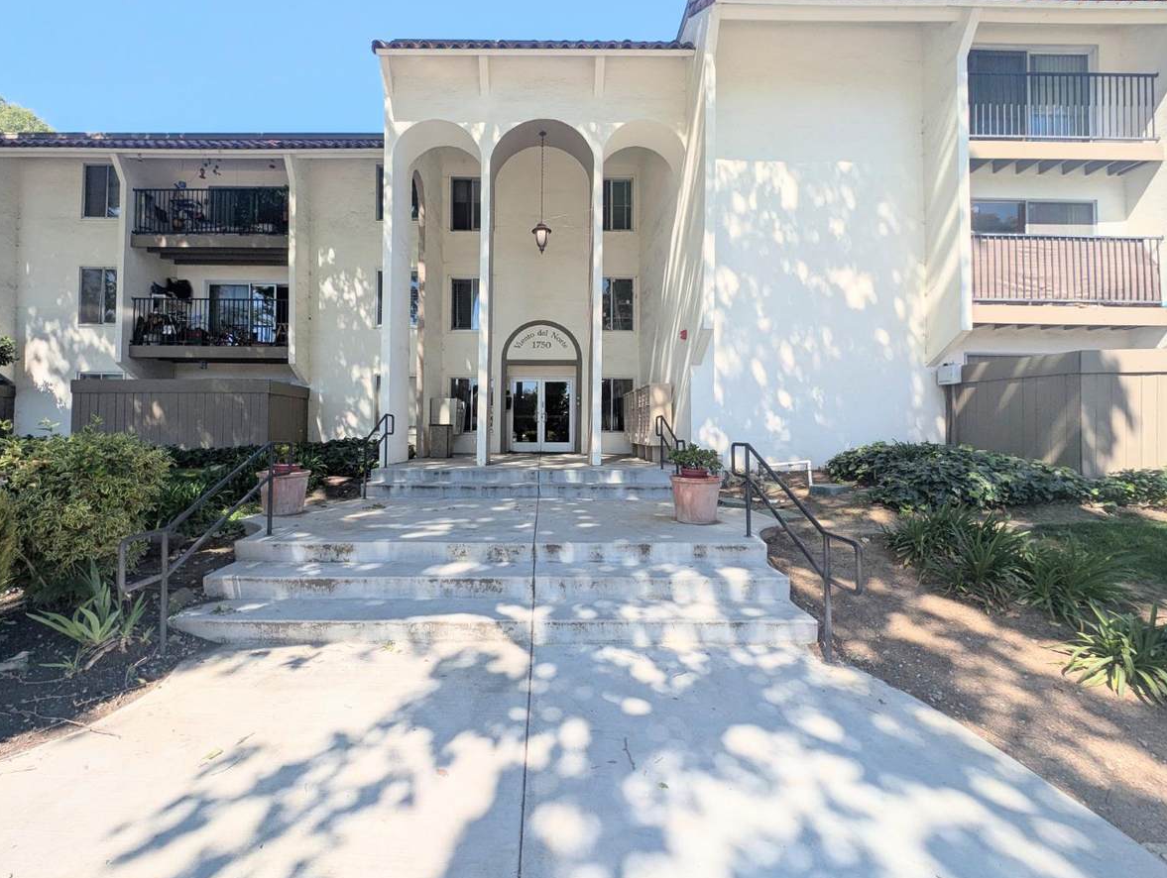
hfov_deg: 106.0
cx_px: 548
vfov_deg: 90.0
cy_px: 425
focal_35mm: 13
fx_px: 439
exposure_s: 1/1209
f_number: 1.95
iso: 38
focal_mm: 2.23
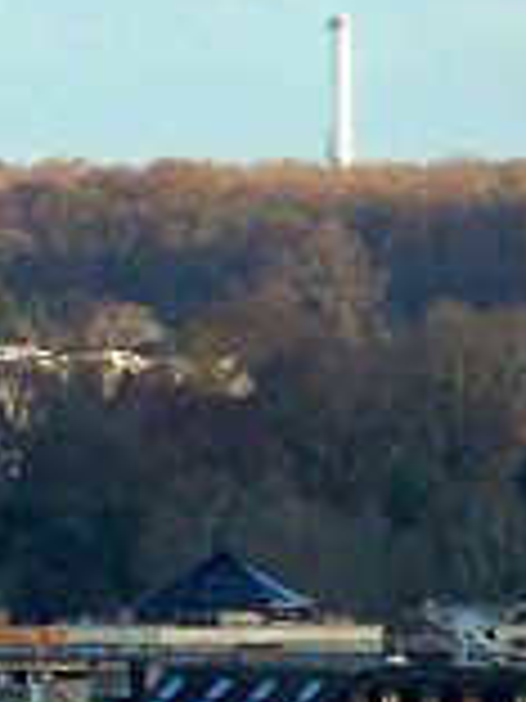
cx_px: -468
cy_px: 356
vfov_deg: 1.3
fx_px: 31059
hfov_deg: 1.0
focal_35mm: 1533
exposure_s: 1/125
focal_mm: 49.2
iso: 160
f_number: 4.9
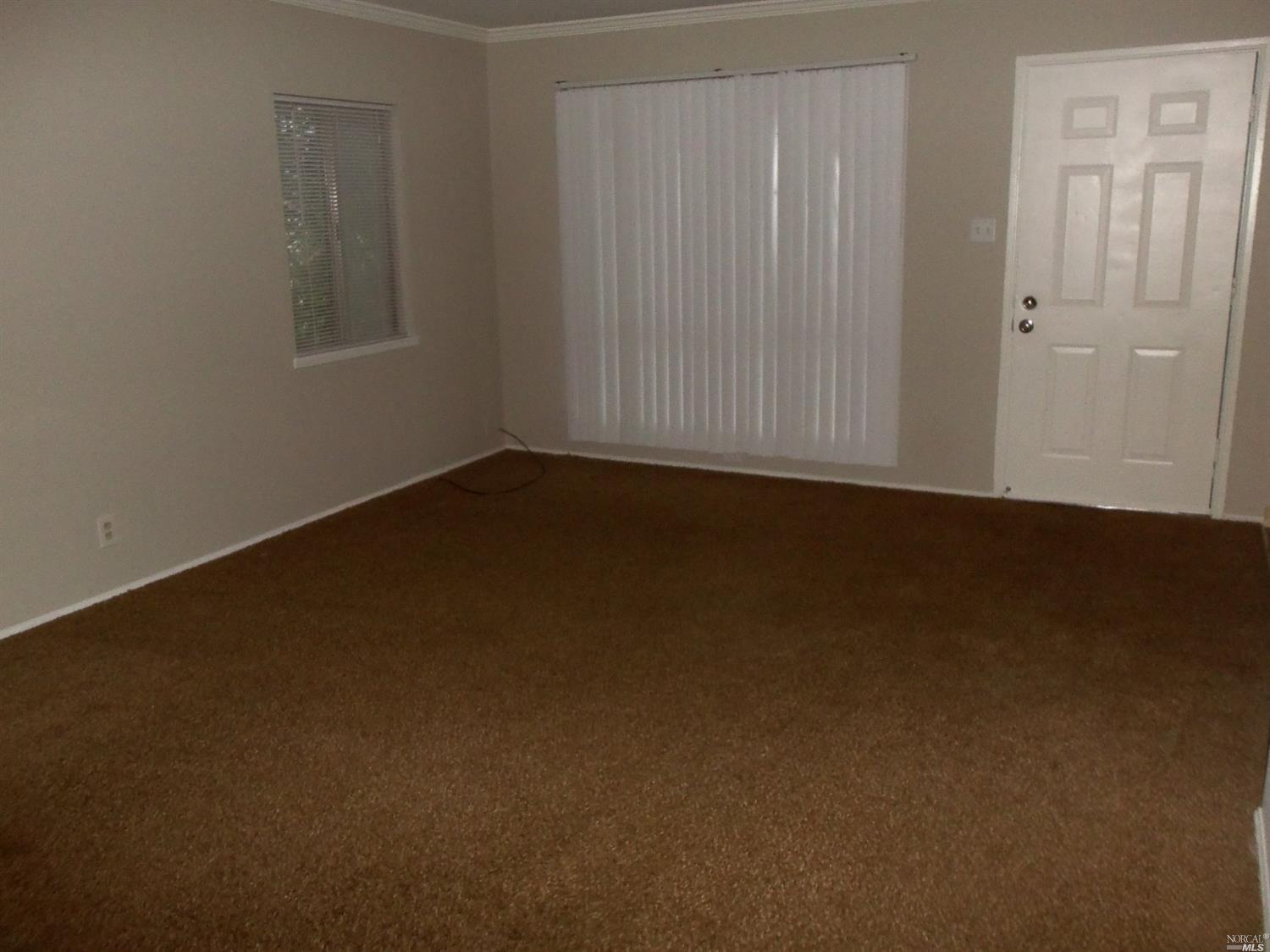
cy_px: 476
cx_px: 635
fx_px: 1027
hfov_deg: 63.5
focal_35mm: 28
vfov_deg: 49.7
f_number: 3.3
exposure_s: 1/60
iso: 250
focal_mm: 5.1
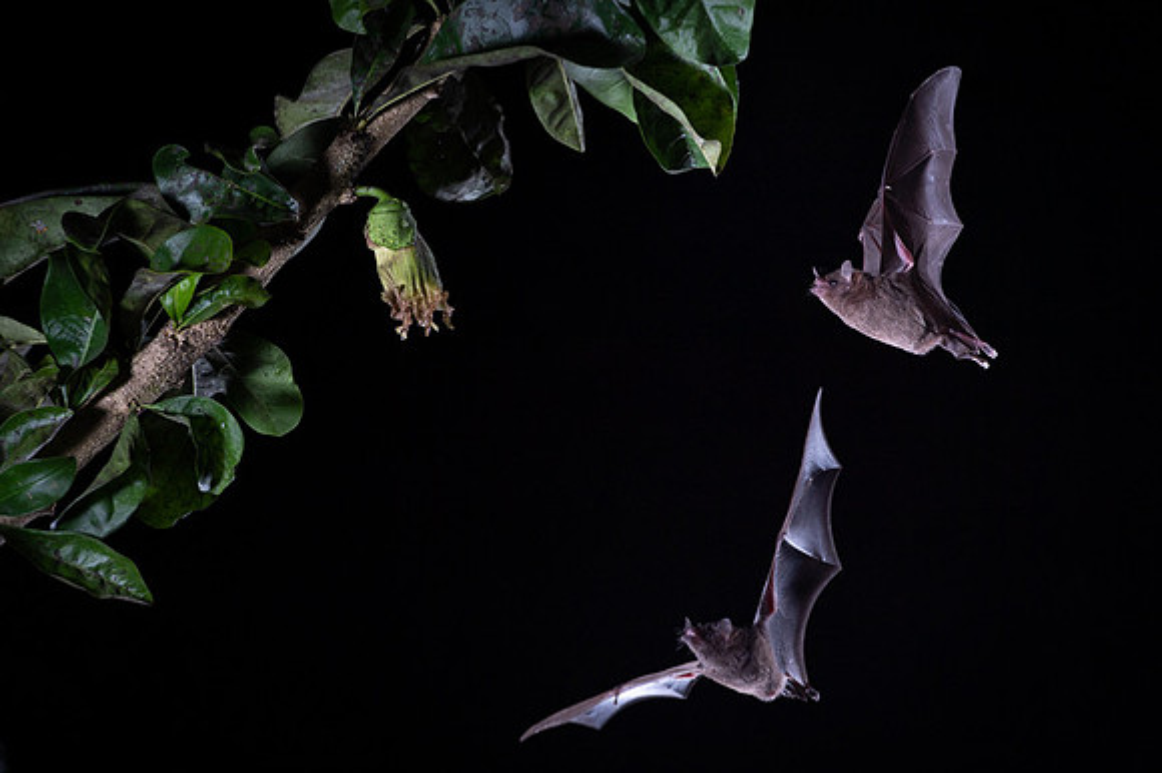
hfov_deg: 9.2
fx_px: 7254
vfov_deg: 6.1
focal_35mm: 225
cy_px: 364
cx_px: 653
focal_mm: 200
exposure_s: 1/250
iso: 800
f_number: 9
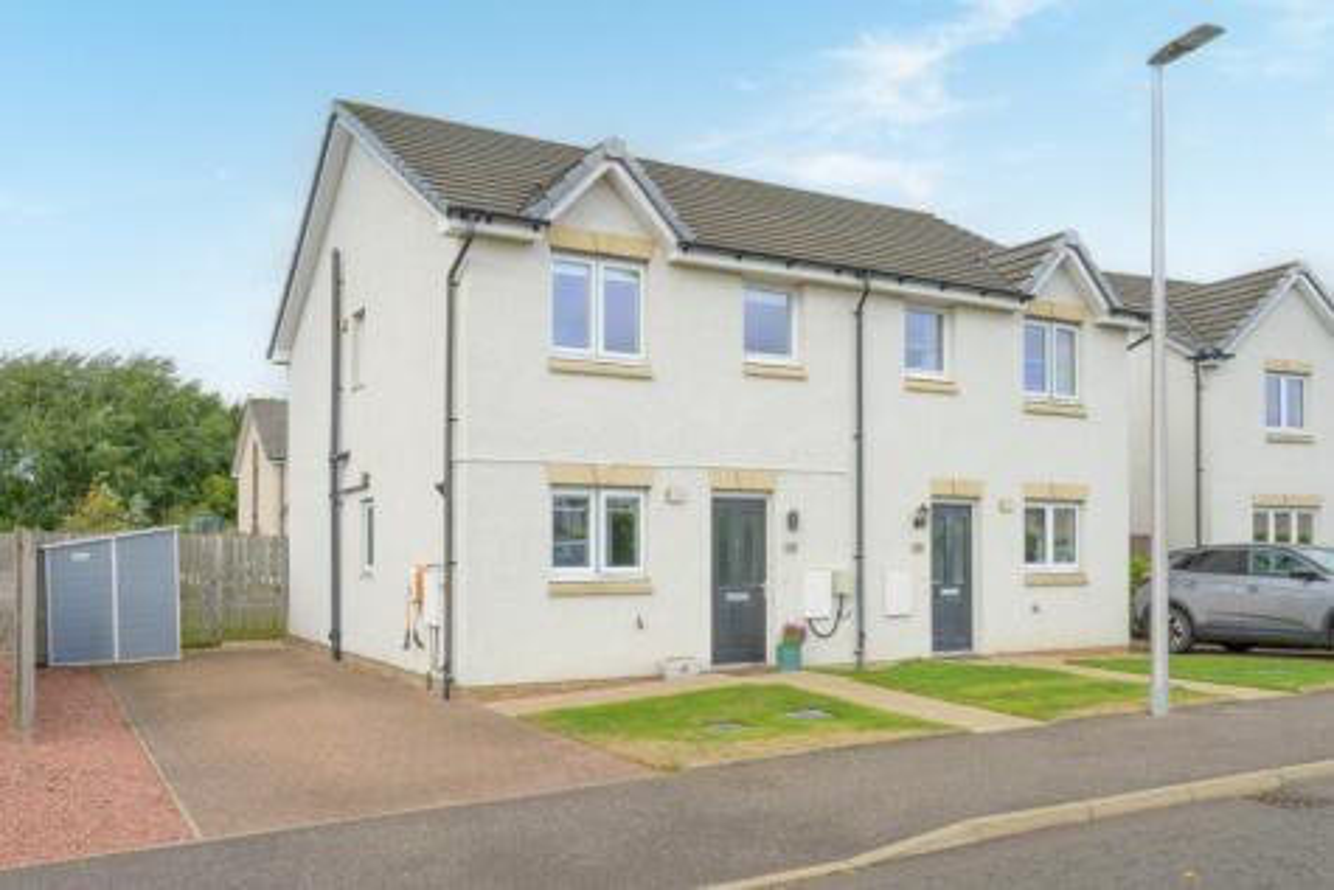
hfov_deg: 72.6
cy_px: 445
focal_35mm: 24
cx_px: 667
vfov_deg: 52.2
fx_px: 908
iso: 320
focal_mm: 24.5
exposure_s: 1/100
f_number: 11
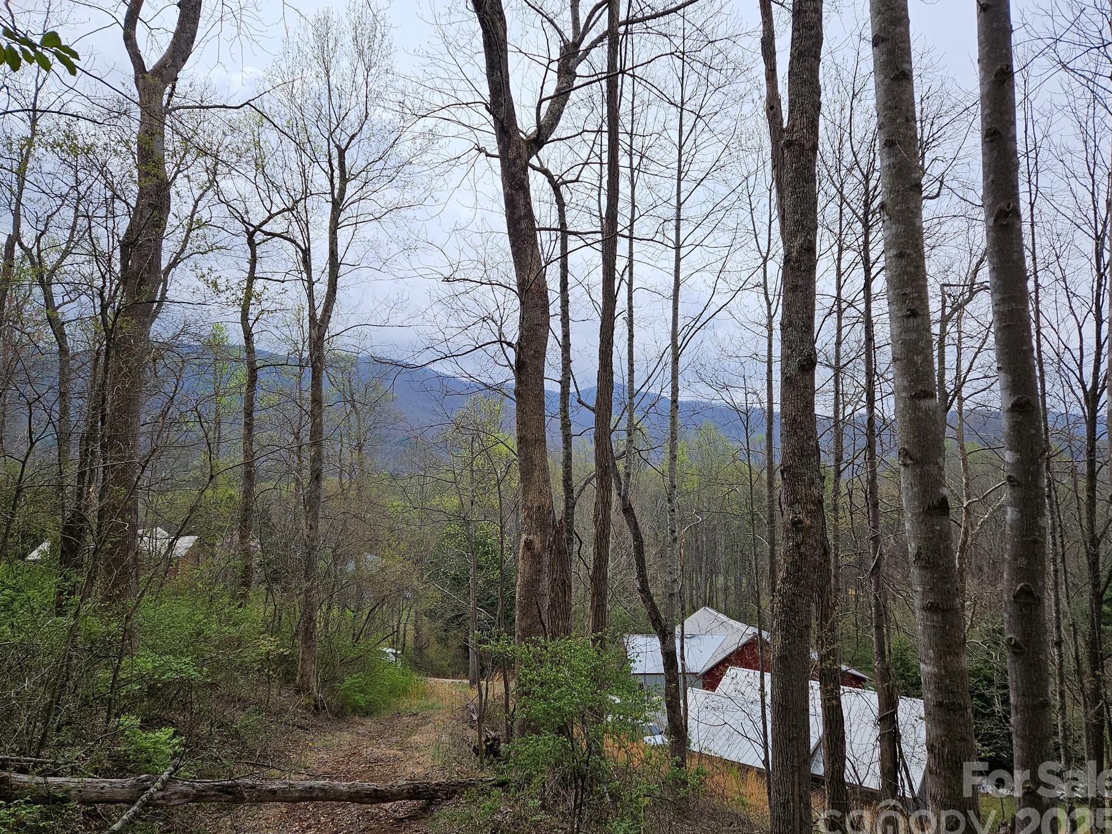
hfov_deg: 67.3
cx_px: 537
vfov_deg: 53.1
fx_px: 835
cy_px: 406
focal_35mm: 26
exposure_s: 1/2077
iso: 25
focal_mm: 5.4
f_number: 1.8
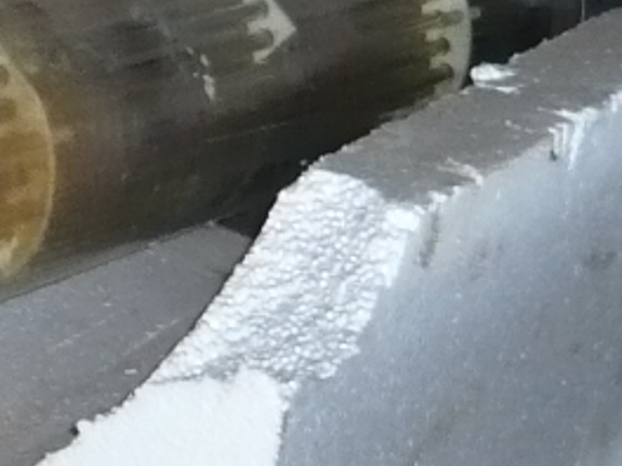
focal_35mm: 170
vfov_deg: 8.7
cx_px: -580
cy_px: 181
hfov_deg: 10.7
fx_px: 3055
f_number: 2.8
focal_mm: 4.6
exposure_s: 1/30
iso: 200
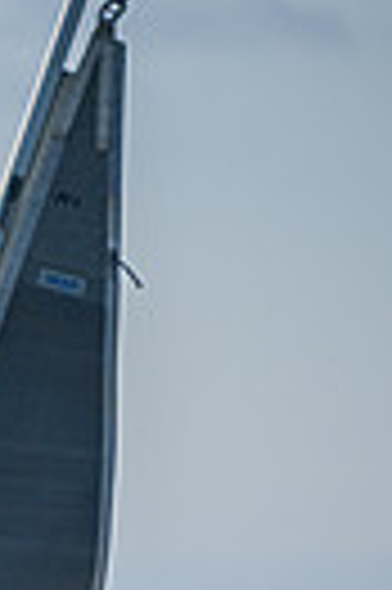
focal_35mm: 1198
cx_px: -770
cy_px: 759
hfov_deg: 1.1
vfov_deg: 1.7
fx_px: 19618
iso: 320
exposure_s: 1/1600
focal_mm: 270
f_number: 8
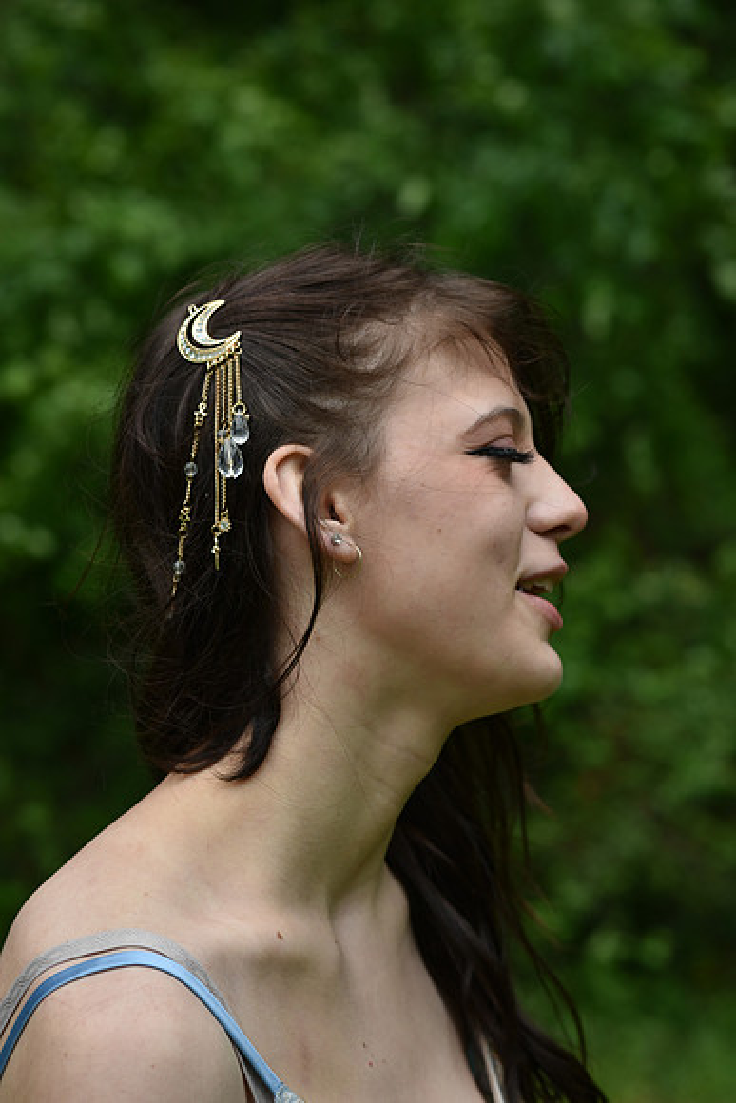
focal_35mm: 85
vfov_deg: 23.9
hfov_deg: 16.1
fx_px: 2605
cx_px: 368
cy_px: 552
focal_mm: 85
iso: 200
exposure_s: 1/500
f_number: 5.6
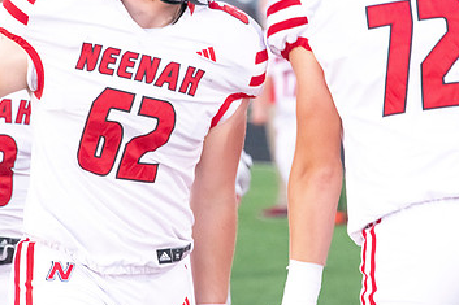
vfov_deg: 2.8
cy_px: 76
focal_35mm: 493
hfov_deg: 4.2
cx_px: 216
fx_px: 6283
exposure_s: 1/640
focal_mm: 300
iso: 10000
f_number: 7.1
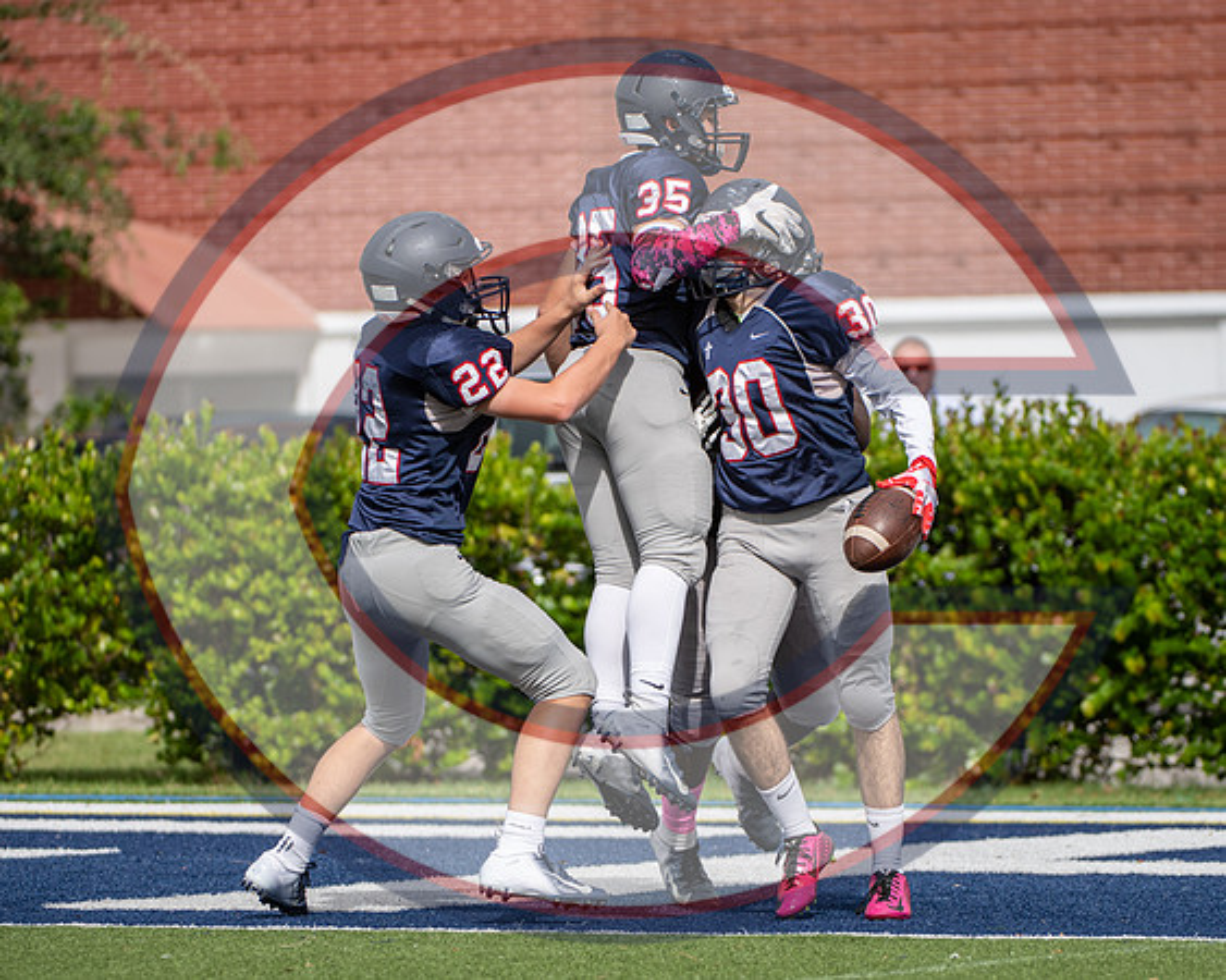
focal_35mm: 292
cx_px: 747
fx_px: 10580
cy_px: 535
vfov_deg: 5.3
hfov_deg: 6.6
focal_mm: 200
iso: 80
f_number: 4
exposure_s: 1/1000
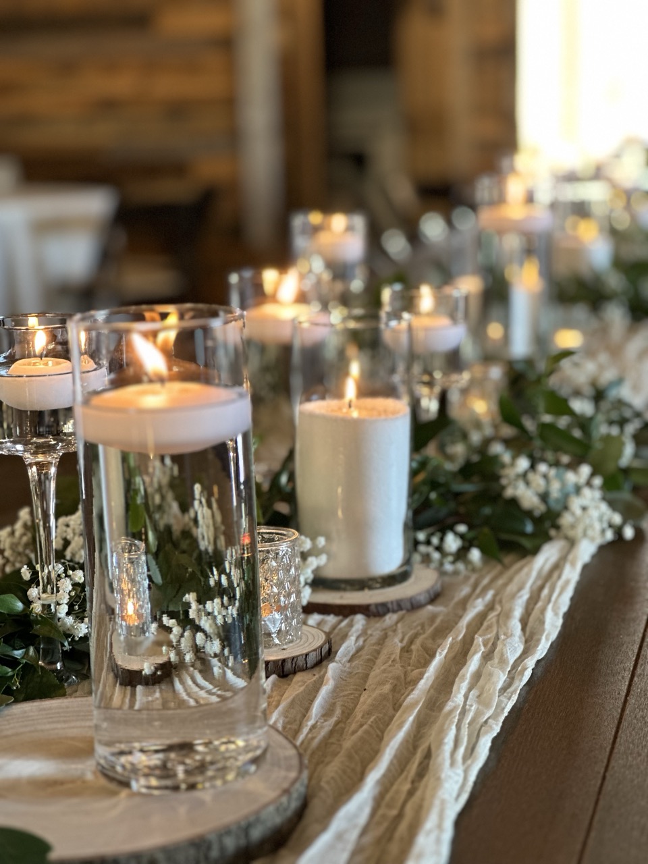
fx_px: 1922
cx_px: 324
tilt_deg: -8.6
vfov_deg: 25.3
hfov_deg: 19.1
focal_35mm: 77
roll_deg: +1.0
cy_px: 432
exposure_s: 1/40
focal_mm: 9
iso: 200
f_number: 2.8
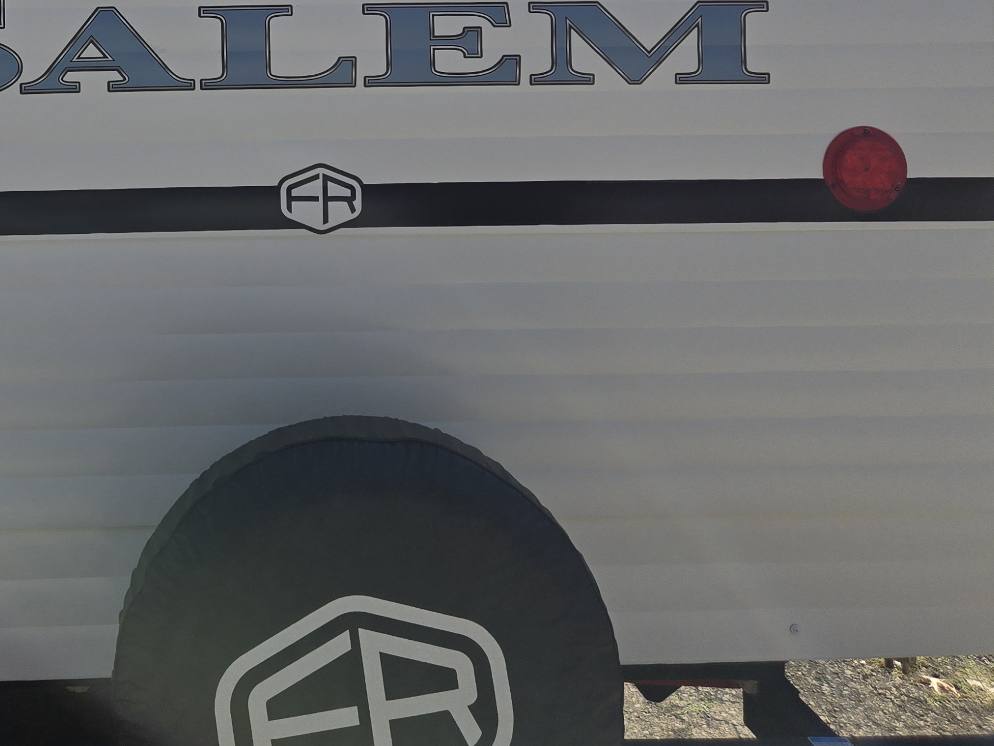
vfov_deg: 26.2
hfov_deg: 35.2
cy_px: -41
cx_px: 144
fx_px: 1493
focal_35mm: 52
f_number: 1.8
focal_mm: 5.4
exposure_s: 1/1728
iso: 25
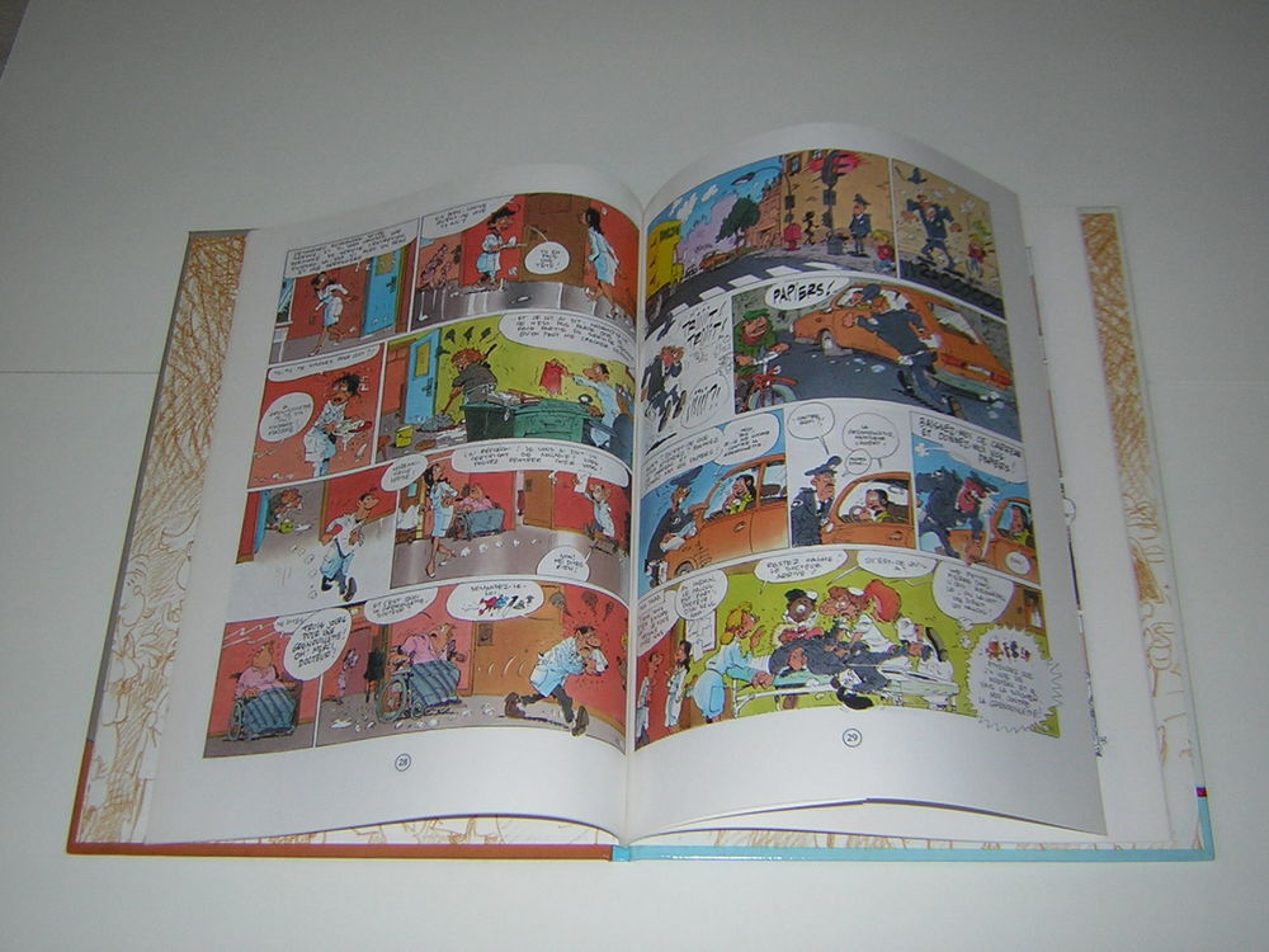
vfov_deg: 33.6
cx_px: 634
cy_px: 476
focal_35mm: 43
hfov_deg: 43.9
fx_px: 1576
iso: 50
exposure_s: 1/60.1
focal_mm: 5.6
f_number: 2.8
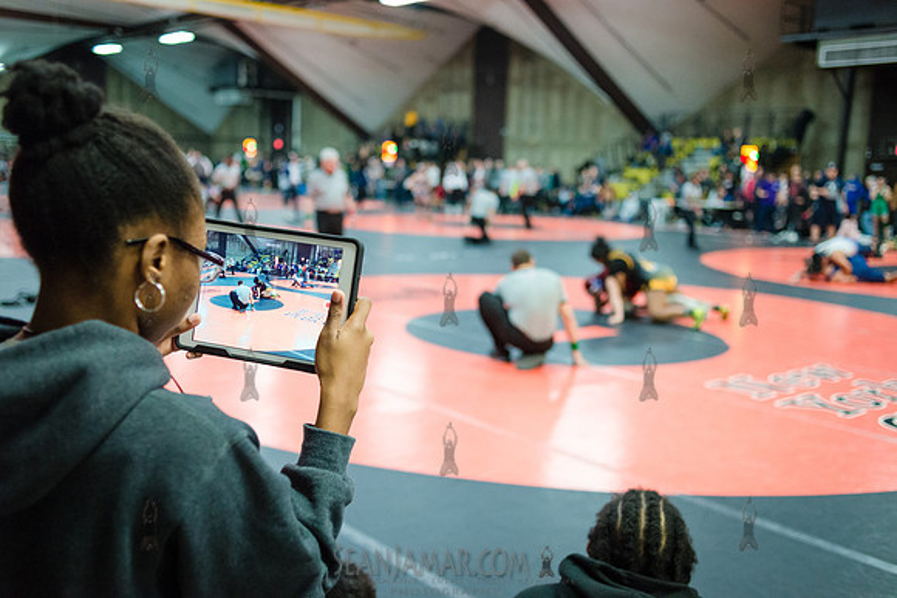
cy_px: 299
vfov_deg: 37.9
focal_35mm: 35
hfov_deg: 54.4
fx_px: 872
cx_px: 448
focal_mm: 35
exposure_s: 1/320
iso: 4000
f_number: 3.2
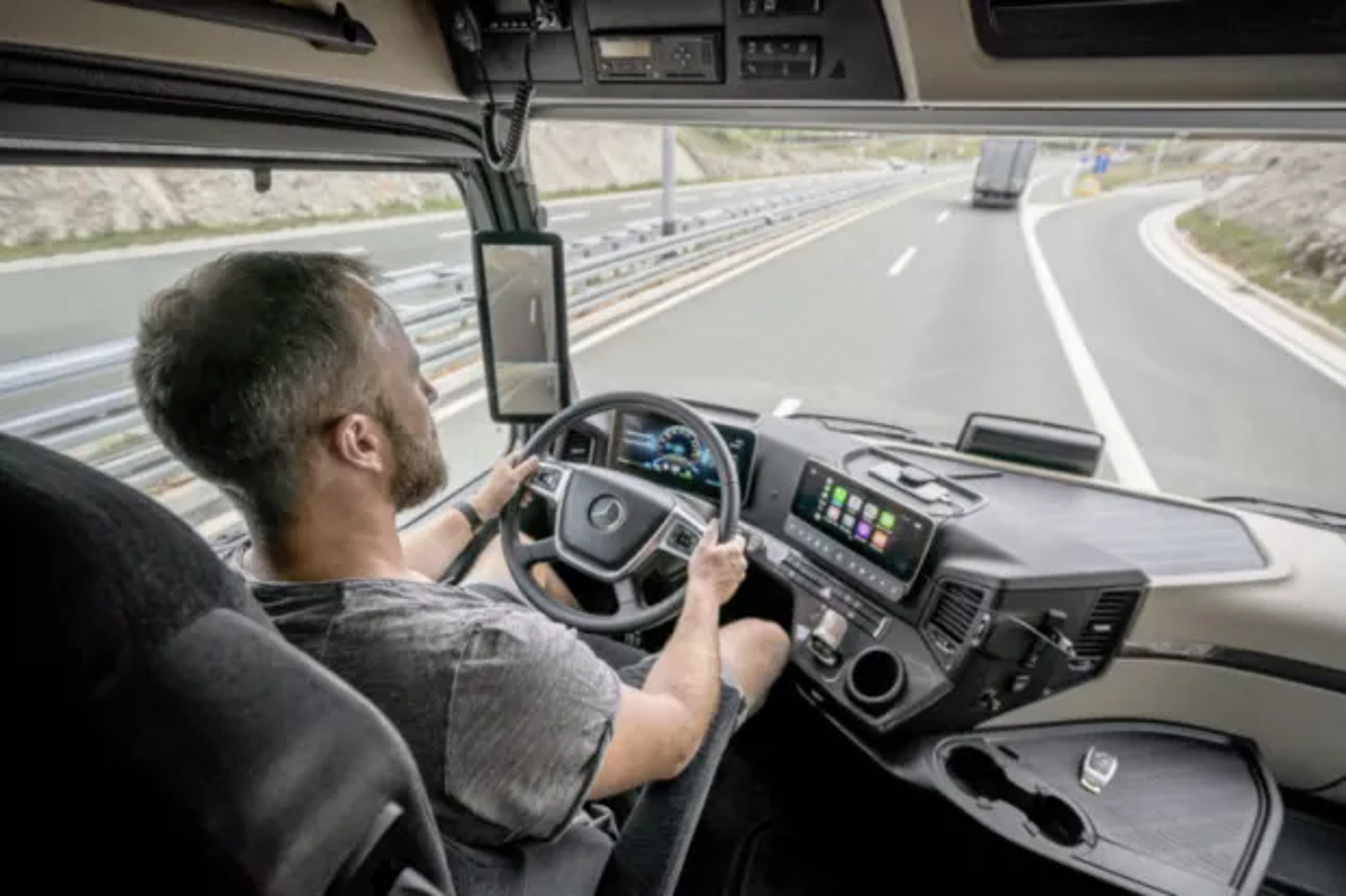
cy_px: 448
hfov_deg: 96.8
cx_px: 673
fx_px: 598
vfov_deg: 73.7
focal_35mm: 16
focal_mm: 16
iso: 400
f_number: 4
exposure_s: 1/400
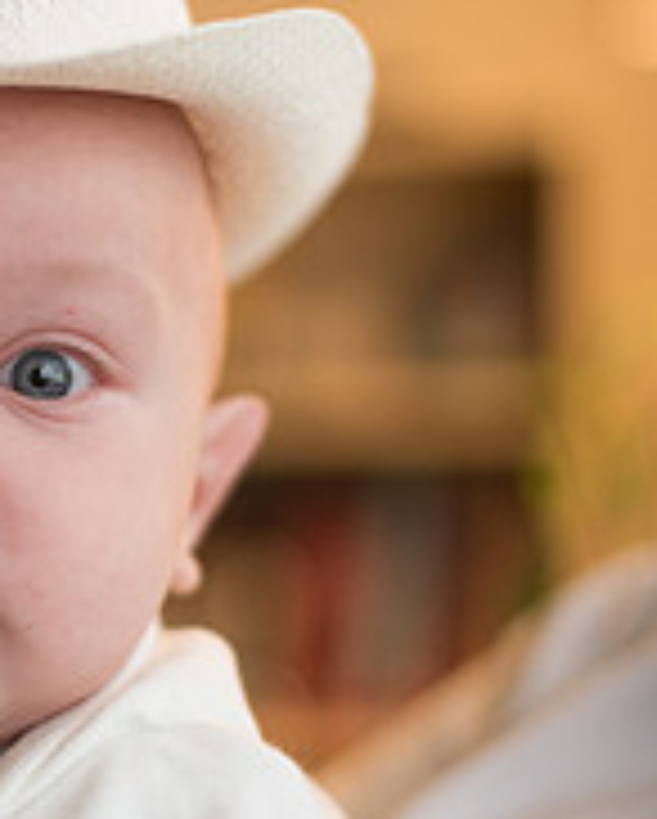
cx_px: -14
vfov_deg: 16.6
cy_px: 382
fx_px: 2815
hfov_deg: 13.1
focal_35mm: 116
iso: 800
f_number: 2
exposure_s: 1/160
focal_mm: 50
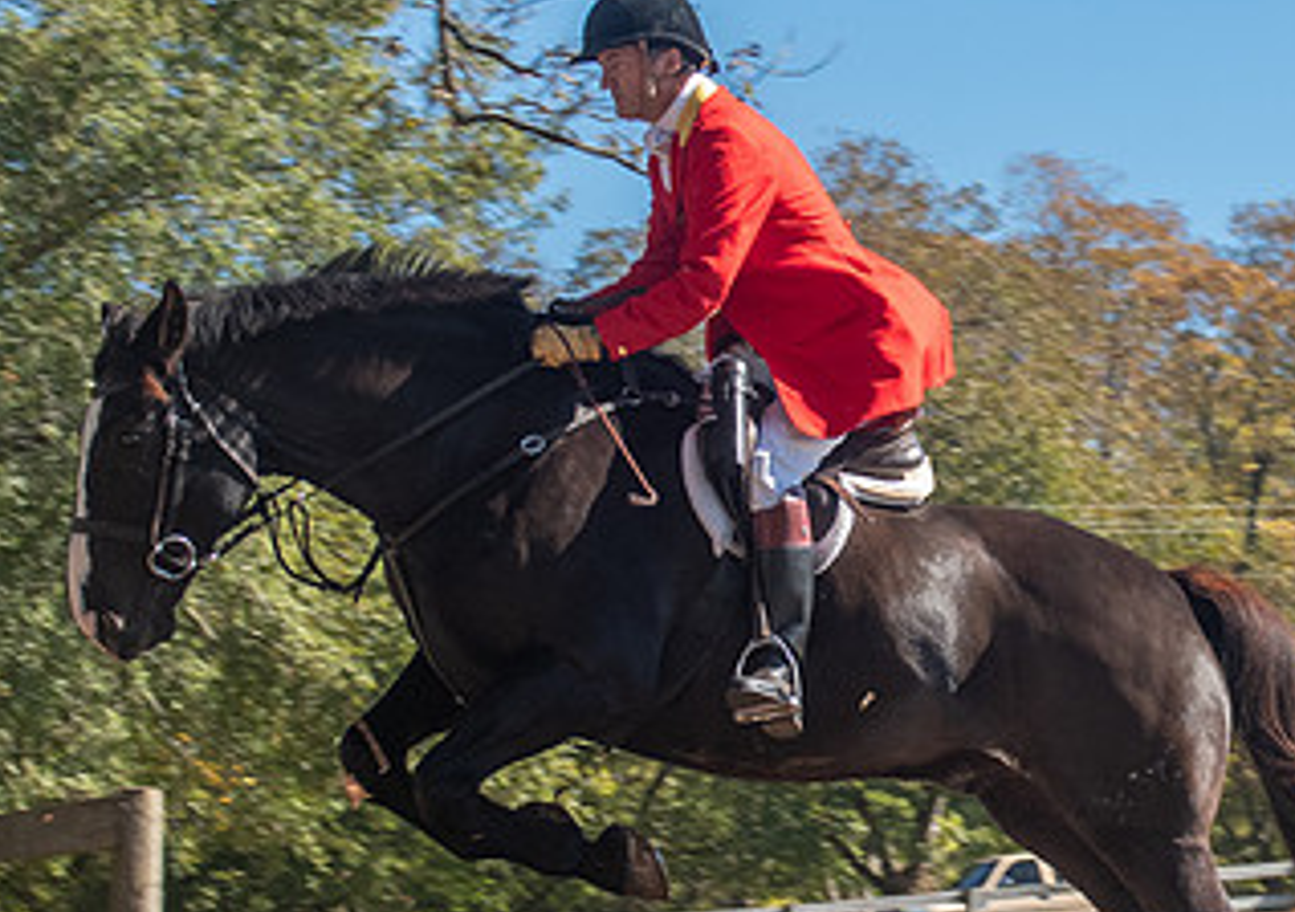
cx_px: 1050
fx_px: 4576
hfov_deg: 16.0
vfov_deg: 11.4
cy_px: 617
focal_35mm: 125
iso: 400
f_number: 4
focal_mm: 32
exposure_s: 1/320
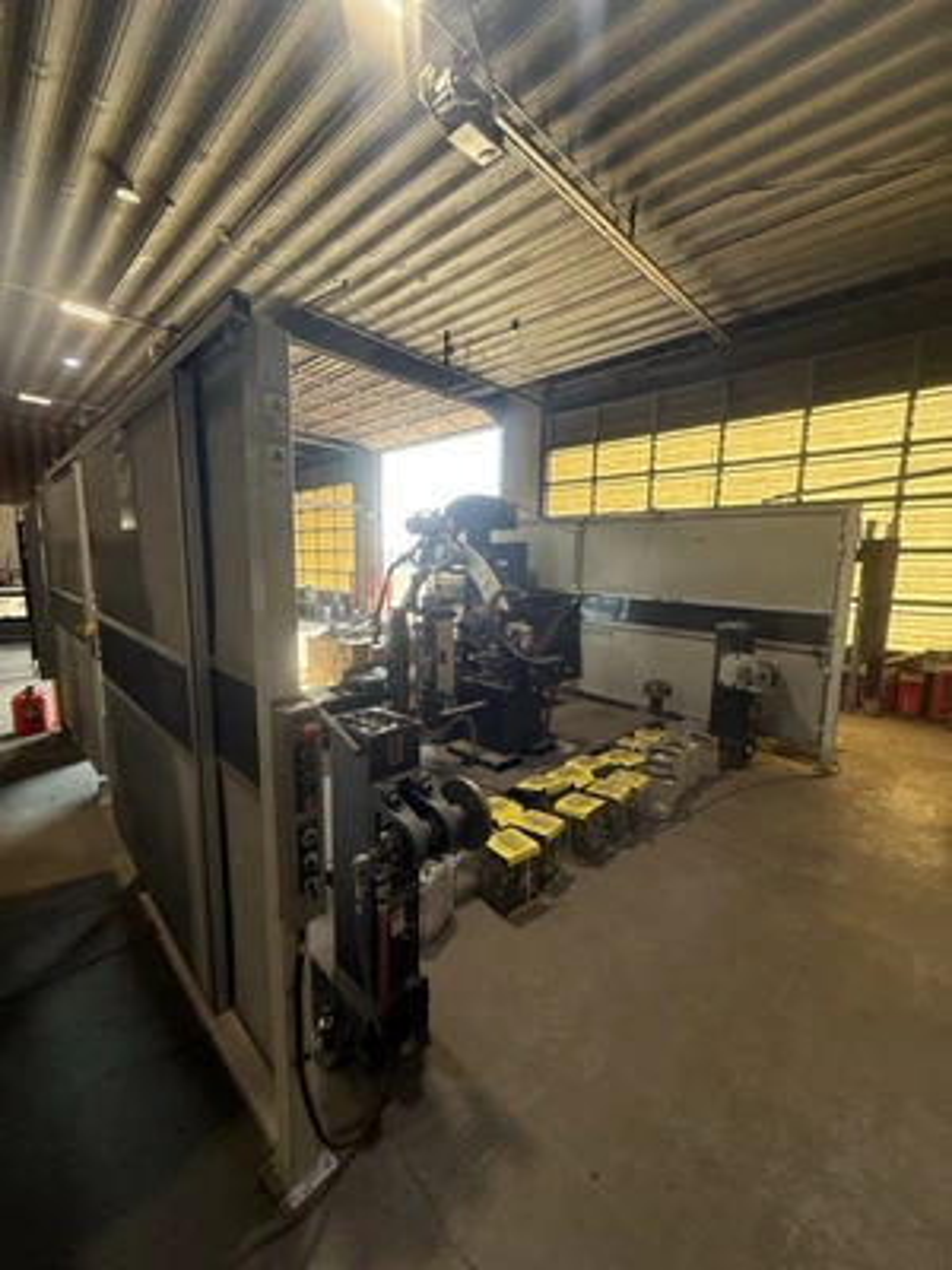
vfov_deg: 102.1
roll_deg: -0.6
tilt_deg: -7.6
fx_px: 513
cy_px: 635
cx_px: 476
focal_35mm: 14
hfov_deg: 85.7
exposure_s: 1/120
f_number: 2.2
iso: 125
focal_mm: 2.22
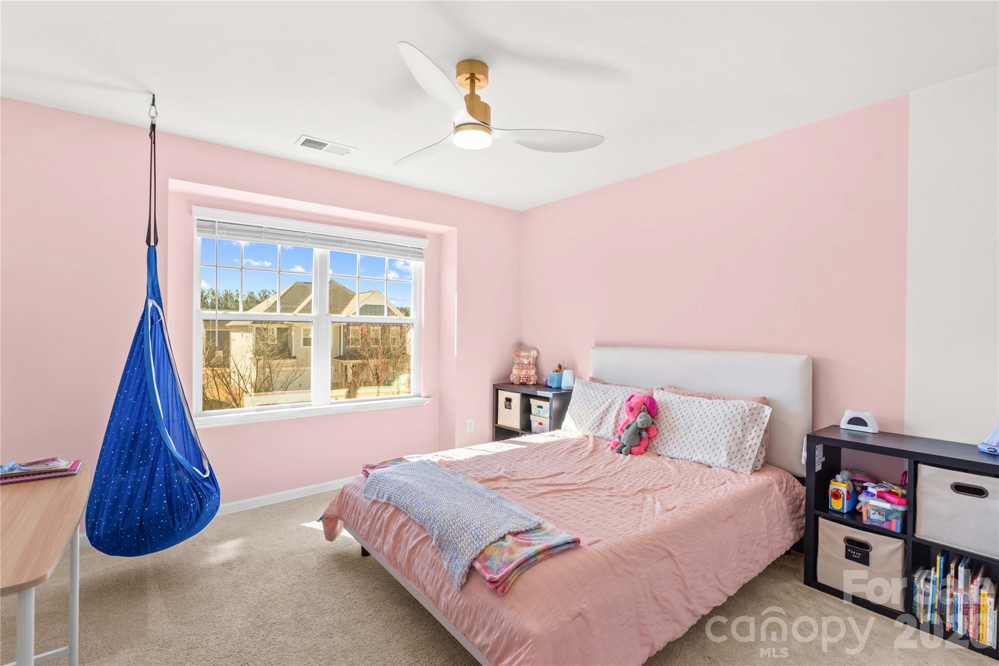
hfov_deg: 96.7
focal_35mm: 16
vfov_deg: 73.7
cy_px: 333
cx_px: 500
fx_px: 444
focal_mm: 16
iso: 100
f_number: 8
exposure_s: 1/13
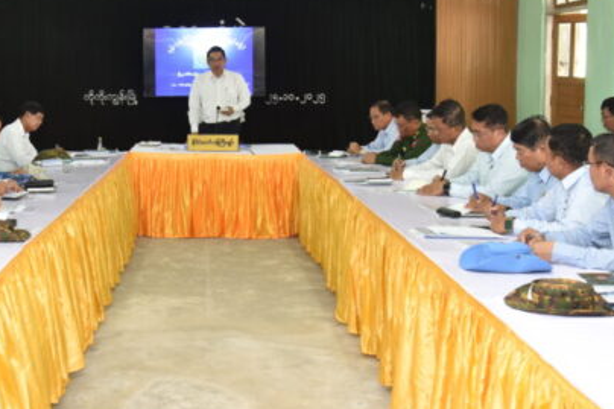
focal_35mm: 59
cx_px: 138
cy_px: 135
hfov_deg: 33.1
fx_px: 1006
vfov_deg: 22.9
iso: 1250
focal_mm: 31
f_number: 4.5
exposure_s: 1/100
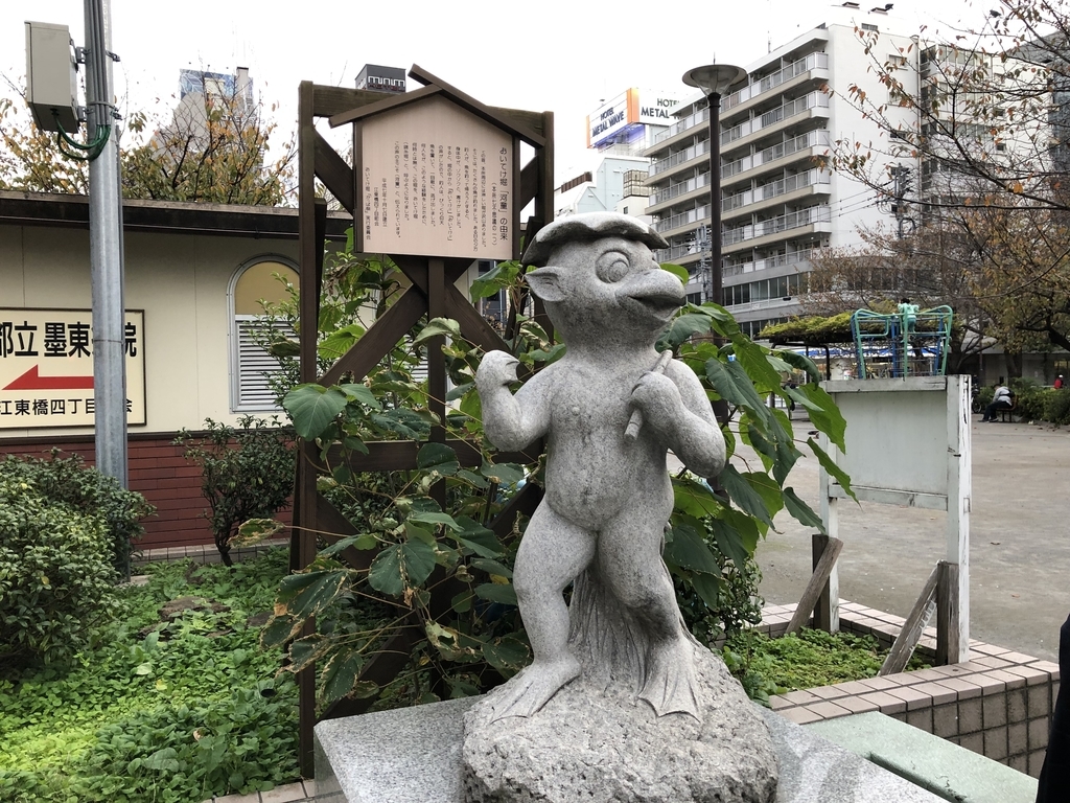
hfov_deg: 63.4
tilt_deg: -0.2
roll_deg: +2.2
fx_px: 865
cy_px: 402
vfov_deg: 49.7
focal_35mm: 28
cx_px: 535
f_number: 1.8
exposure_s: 1/40
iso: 25
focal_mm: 4
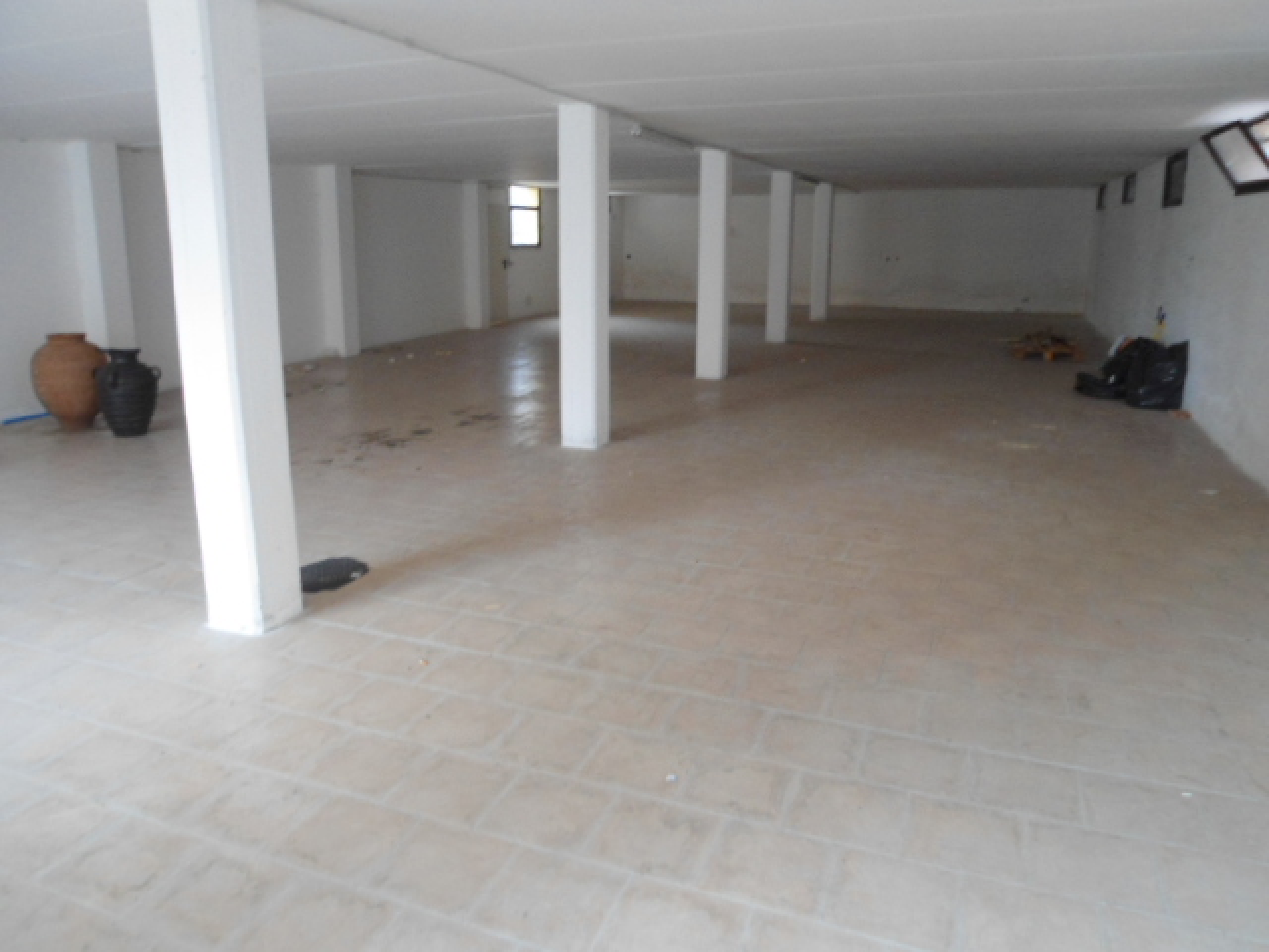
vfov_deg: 53.1
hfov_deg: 67.3
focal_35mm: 26
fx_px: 953
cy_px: 476
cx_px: 634
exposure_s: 1/30
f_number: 2.8
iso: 200
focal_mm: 4.7
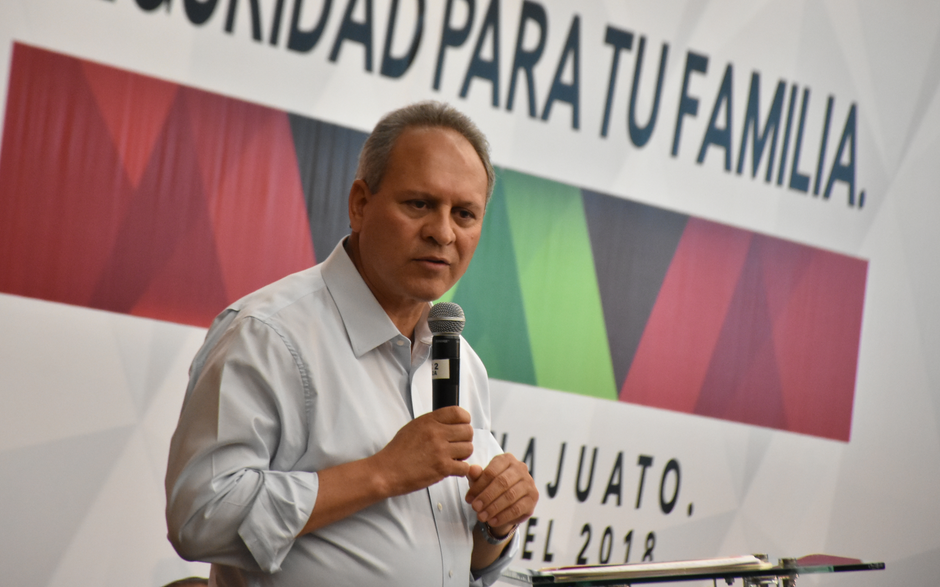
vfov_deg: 5.1
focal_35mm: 260
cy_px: 216
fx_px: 6661
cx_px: 451
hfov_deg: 8.1
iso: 2500
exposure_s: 1/60
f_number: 5.6
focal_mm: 140
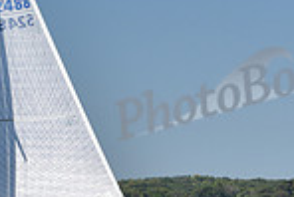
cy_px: 14
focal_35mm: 431
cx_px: 13
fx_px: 3523
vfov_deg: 3.2
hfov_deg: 4.8
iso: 200
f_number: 4
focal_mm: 110
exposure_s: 1/800
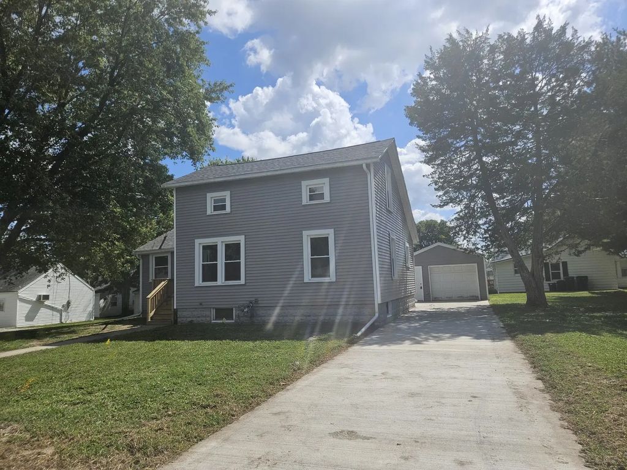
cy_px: 235
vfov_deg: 58.9
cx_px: 314
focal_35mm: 23
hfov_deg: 73.9
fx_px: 417
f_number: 1.8
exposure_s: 1/2760
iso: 25
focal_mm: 5.4
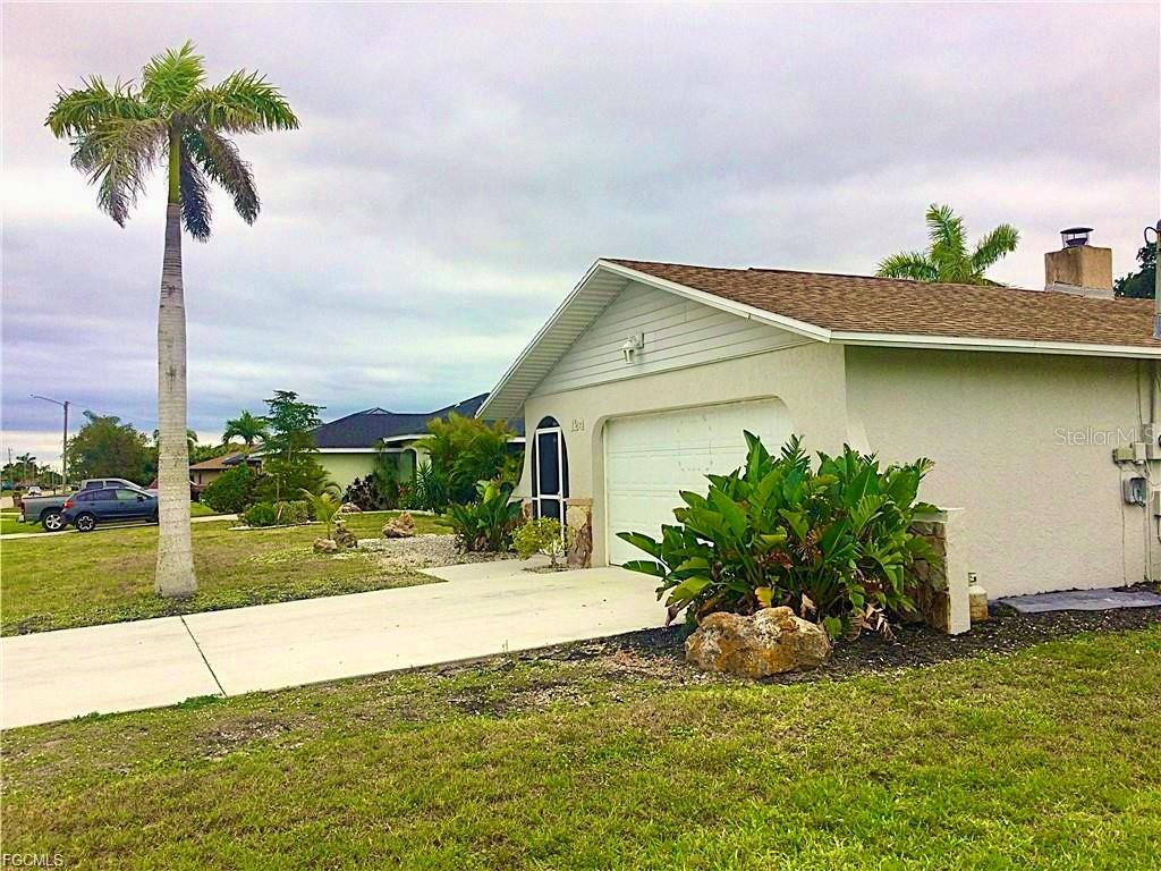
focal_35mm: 31
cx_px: 580
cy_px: 436
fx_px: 1040
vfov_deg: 45.4
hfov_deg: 58.4
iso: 25
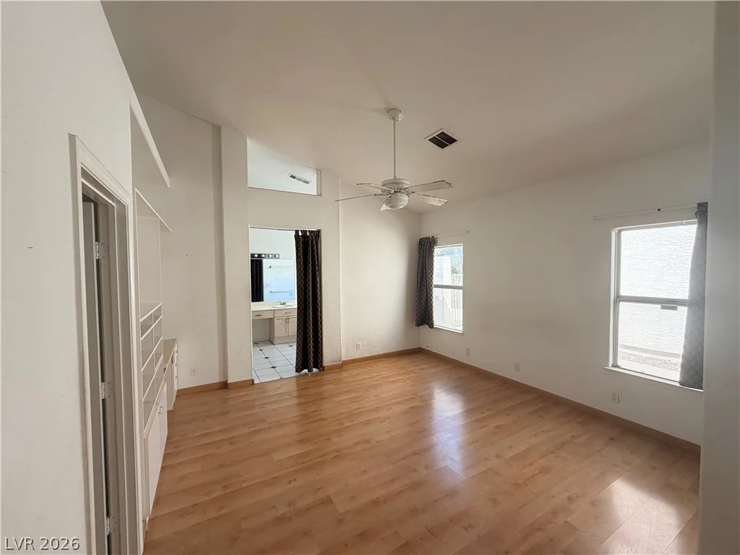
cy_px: 278
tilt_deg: -3.2
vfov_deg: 85.7
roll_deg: +0.0
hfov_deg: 102.1
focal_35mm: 14
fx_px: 299
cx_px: 370
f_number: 2.2
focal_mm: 2.22
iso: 64
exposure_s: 1/121
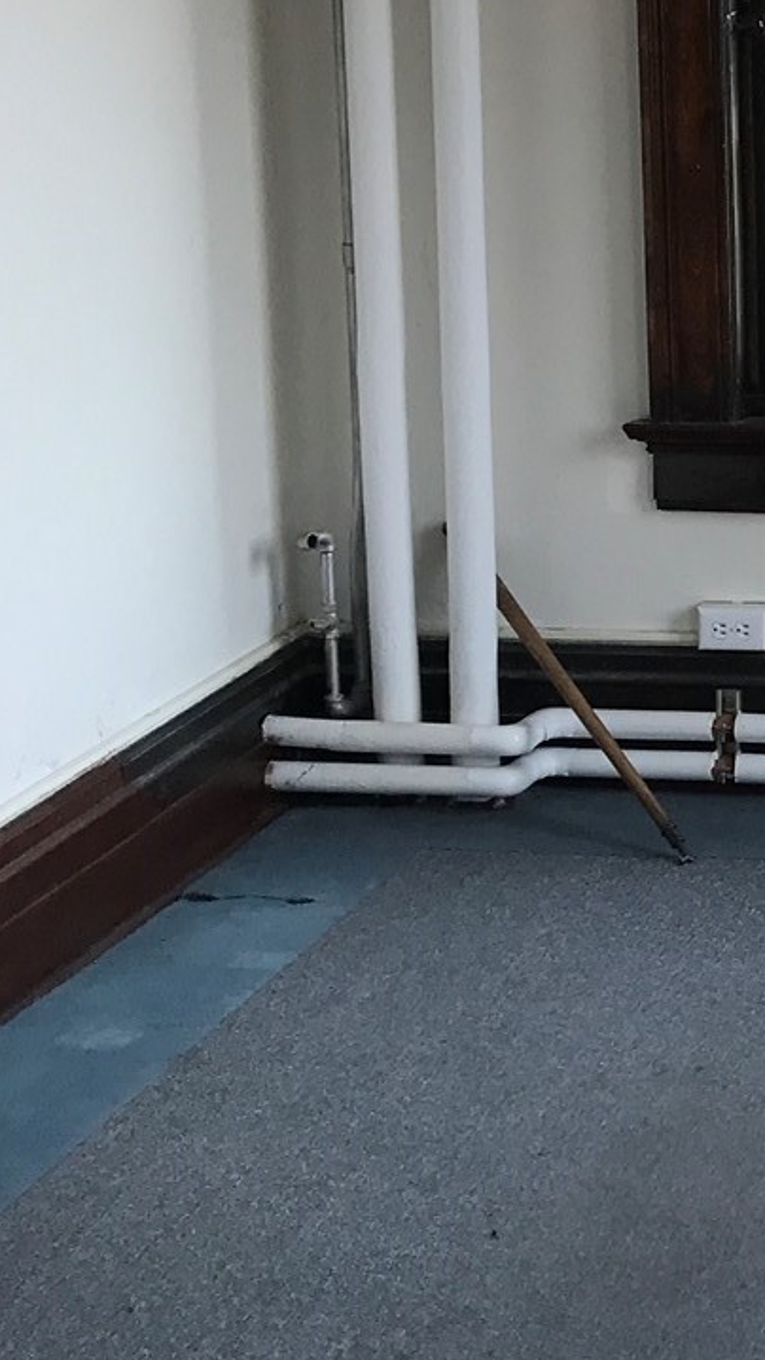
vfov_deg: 24.2
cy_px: 345
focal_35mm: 87
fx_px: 3137
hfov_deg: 12.7
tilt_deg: -8.8
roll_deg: -0.7
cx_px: 1356
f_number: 1.8
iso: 20
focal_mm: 3.99
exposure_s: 1/361
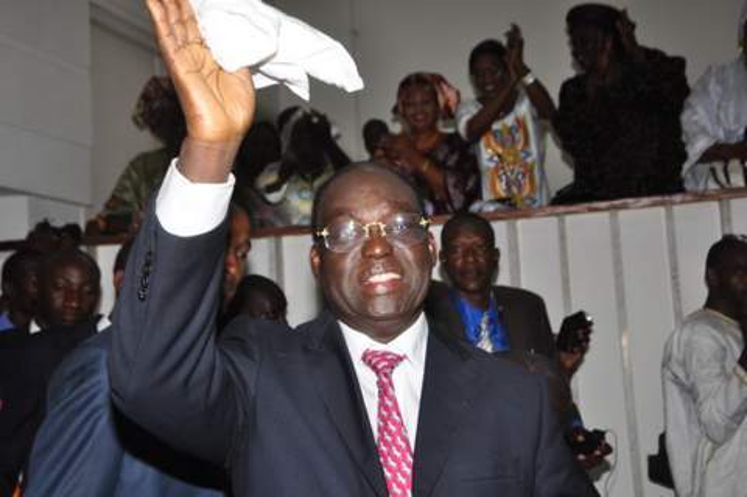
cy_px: 248
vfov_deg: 26.4
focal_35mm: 51
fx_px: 1057
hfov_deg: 38.9
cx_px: 374
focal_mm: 34
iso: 320
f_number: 10
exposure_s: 1/100
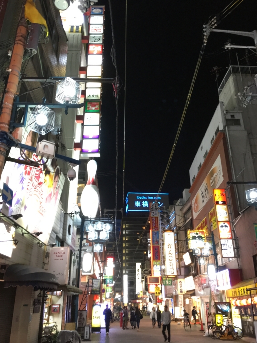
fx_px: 297
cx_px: 130
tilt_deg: +24.9
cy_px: 173
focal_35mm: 30
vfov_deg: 60.0
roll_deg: +0.9
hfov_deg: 46.8
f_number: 2.2
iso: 200
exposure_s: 1/24
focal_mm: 4.15
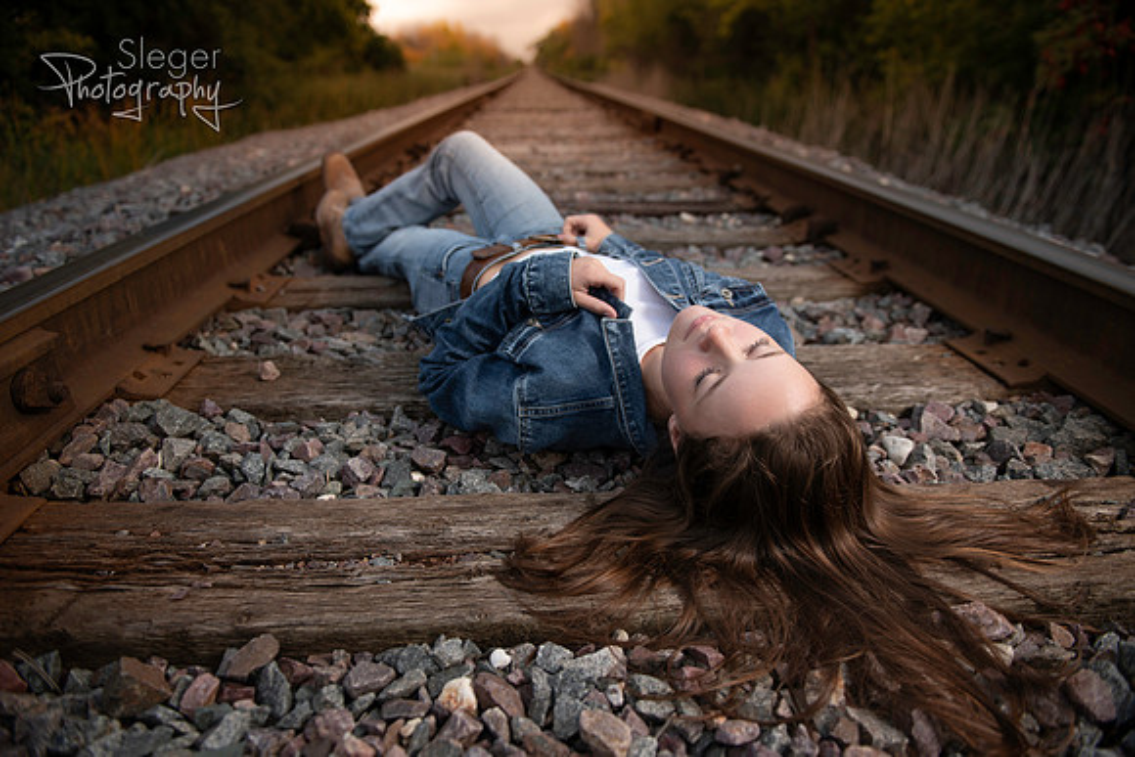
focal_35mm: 24
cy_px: 378
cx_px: 568
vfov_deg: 53.2
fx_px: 757
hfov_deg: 73.7
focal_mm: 24
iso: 100
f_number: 2.8
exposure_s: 1/800
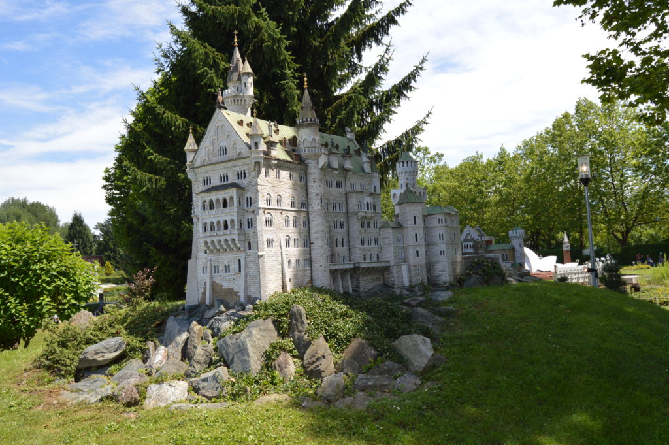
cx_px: 334
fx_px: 557
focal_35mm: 30
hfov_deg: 62.0
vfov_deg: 43.5
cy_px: 222
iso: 100
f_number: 7.1
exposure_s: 1/200
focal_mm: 20
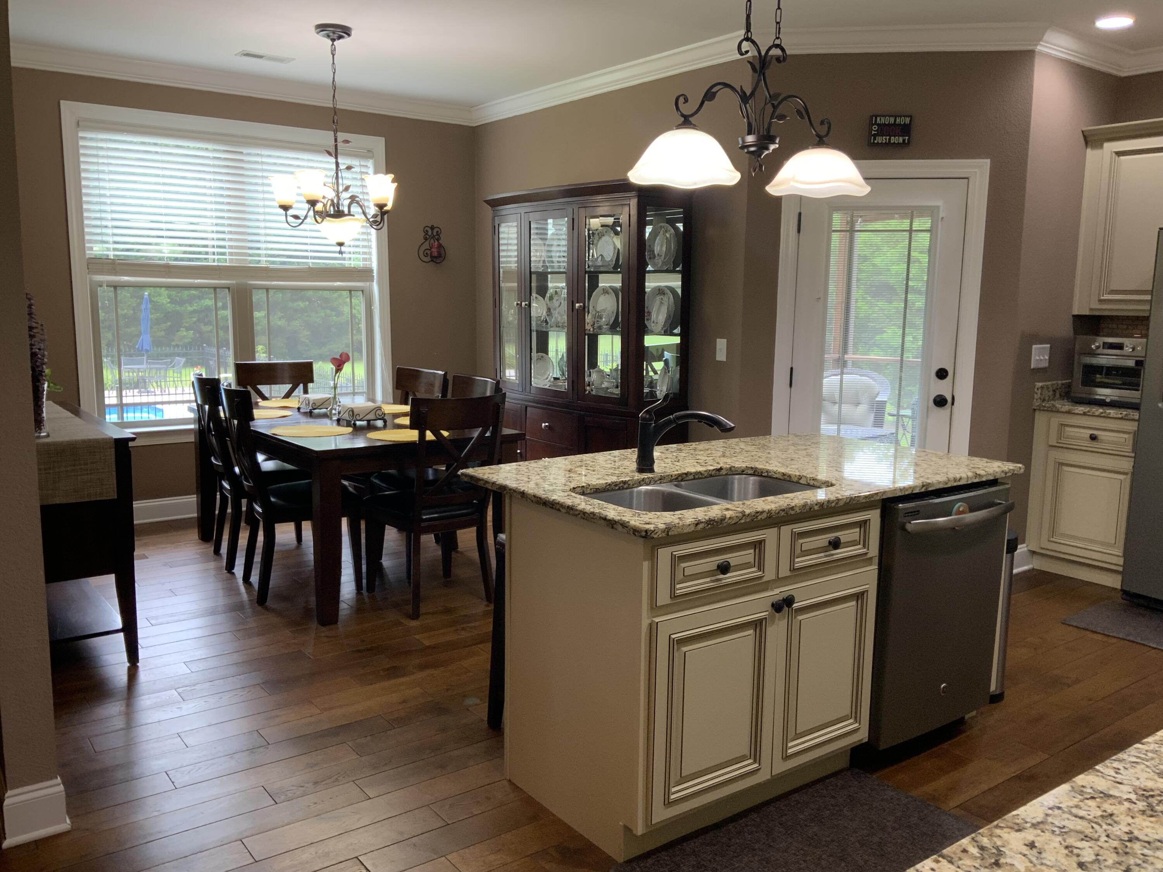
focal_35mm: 29
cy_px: 436
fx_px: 974
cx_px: 582
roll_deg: -1.2
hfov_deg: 61.7
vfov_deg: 48.2
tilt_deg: -8.2
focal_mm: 3
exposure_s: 1/60
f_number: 1.8
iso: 80
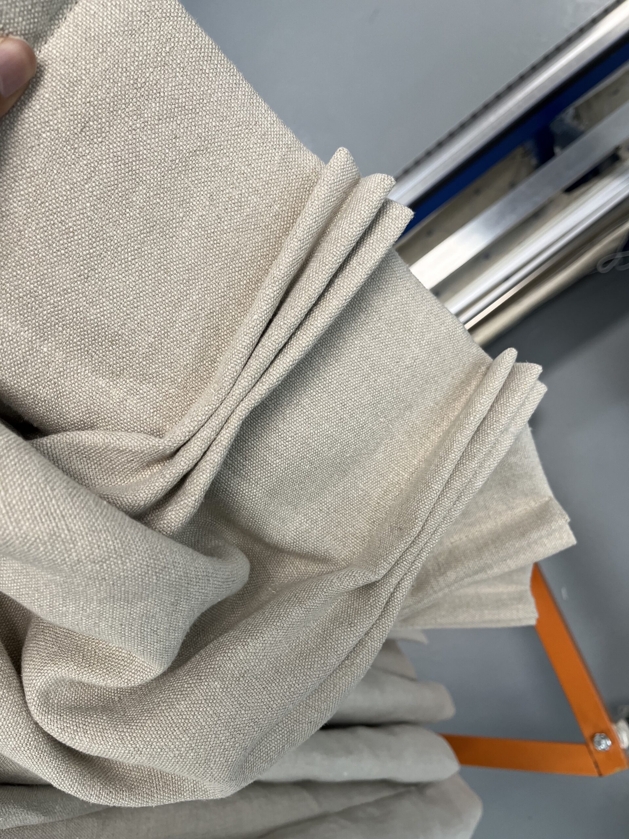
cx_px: 314
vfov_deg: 67.3
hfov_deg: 53.1
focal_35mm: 26
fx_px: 630
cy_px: 420
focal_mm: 5.1
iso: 100
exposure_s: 1/120
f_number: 1.6
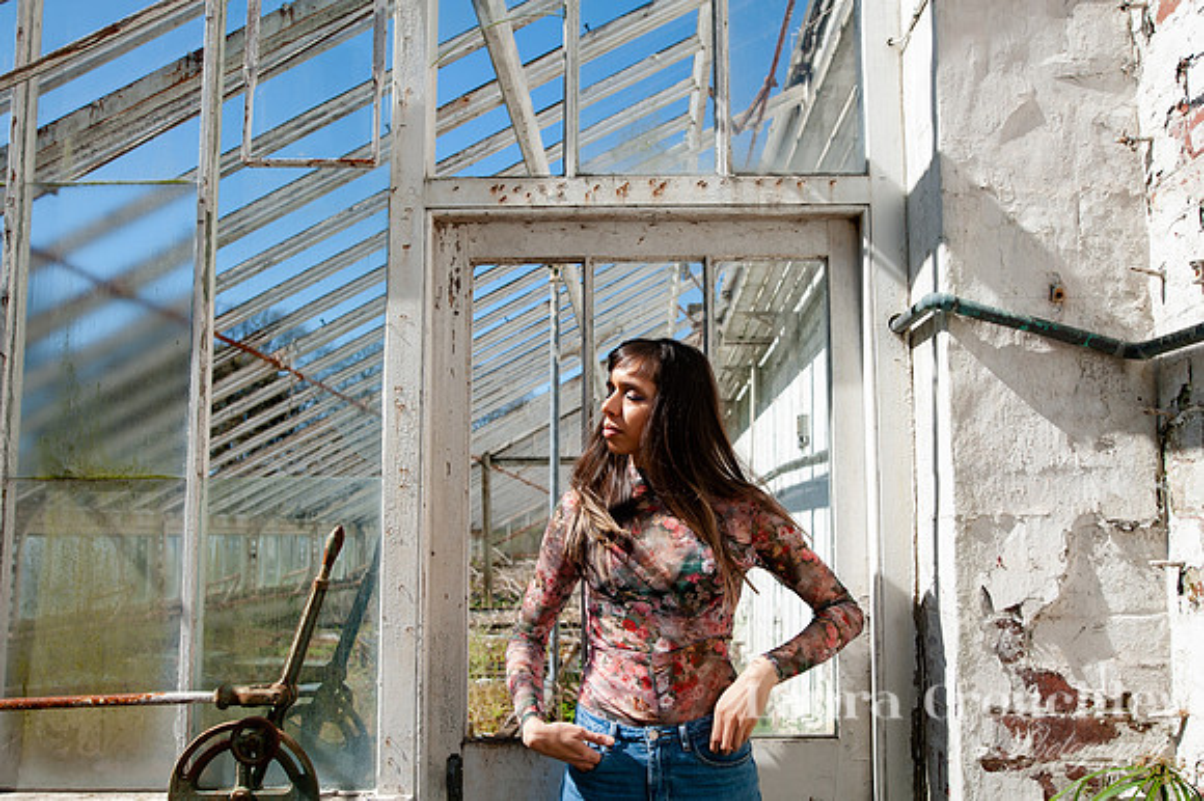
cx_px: 655
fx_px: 913
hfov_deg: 66.7
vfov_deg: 47.3
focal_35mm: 27
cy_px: 438
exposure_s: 1/1250
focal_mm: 24
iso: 200
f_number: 3.5
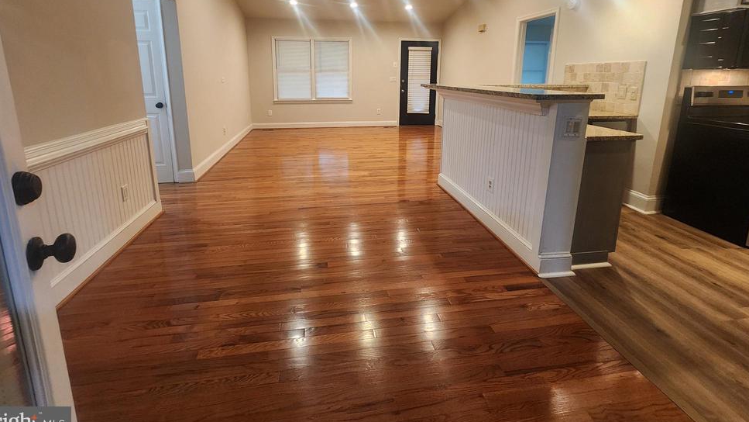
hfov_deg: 103.0
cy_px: 140
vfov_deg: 68.5
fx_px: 298
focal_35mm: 15
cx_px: 371
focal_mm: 2.2
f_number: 2.2
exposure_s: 1/60
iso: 400
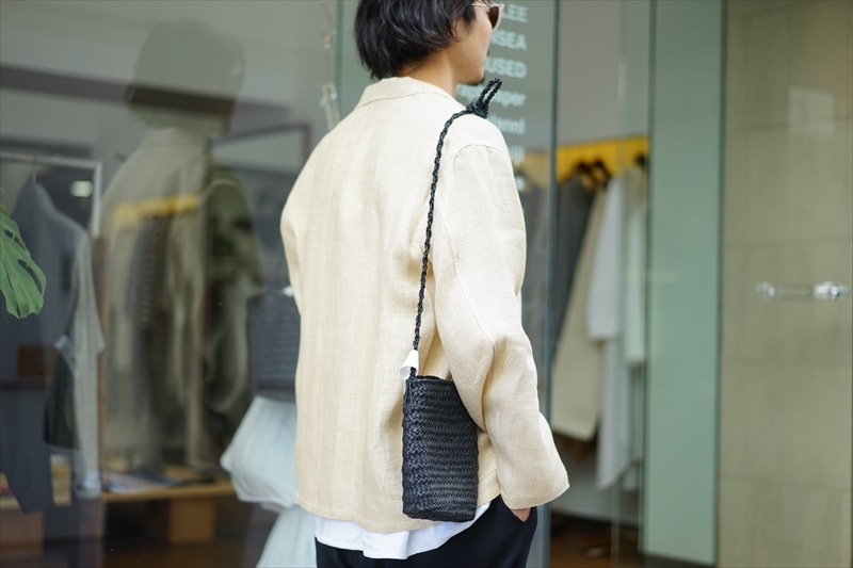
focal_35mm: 55
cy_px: 284
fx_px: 1303
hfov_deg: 36.3
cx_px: 426
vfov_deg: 24.6
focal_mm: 55
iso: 100
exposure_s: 1/500
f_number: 1.8
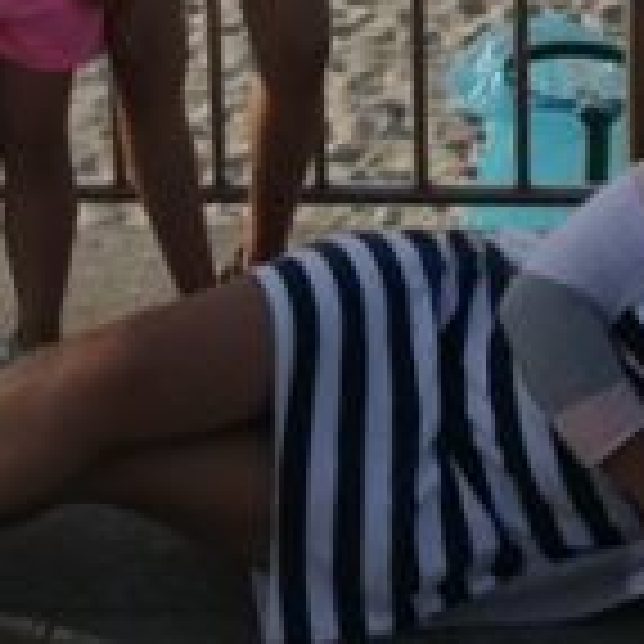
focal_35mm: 107
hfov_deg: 16.3
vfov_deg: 15.4
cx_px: 351
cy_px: -216
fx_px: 2252
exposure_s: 1/2326
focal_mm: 3.64
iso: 50
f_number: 1.8
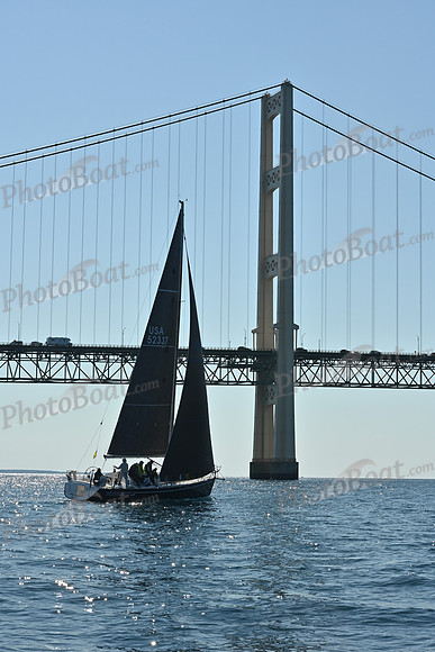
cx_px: 218
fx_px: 1268
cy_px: 326
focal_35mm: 70
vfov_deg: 28.8
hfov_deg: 19.5
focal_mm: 70
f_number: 11
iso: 320
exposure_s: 1/1000
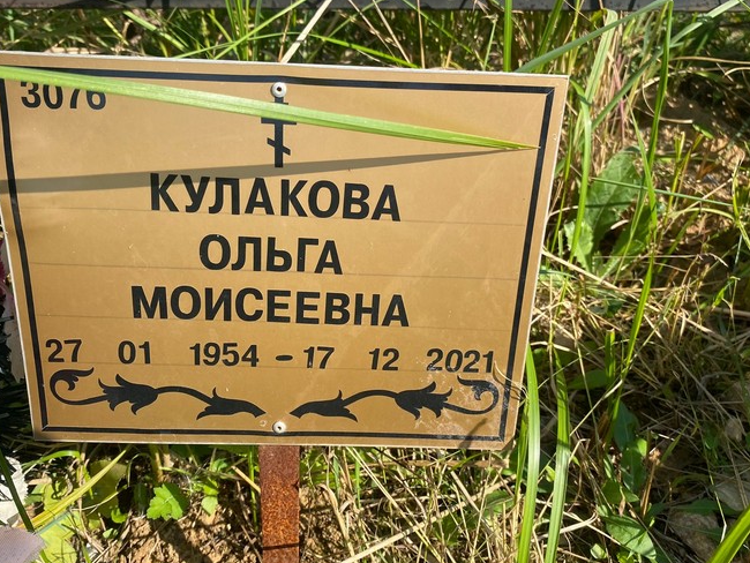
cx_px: 355
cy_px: 276
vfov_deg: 44.2
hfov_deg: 56.8
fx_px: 694
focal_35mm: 32
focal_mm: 4.25
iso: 32
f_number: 1.8
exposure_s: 1/1258
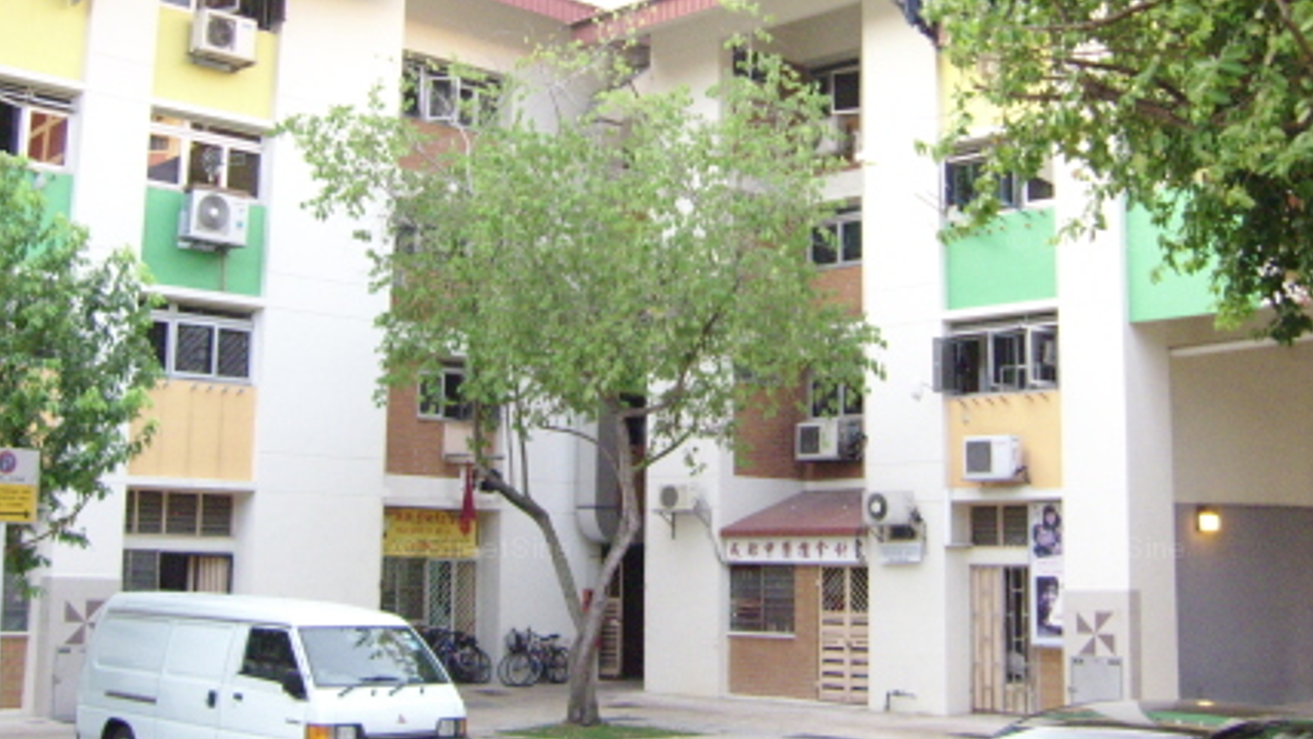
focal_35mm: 49
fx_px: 1706
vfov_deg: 24.3
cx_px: 623
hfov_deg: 42.1
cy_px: 245
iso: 400
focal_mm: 5.95
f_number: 2.8
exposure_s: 1/125
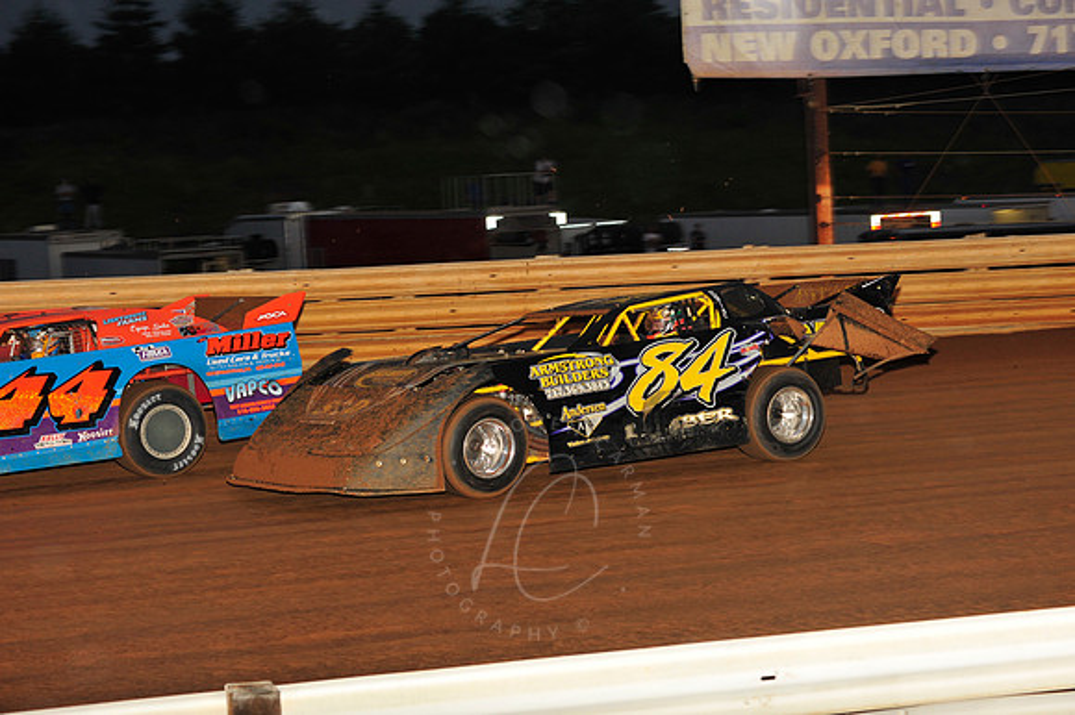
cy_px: 358
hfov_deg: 20.4
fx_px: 2984
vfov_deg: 13.7
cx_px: 538
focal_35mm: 100
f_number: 6.3
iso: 800
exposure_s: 1/320
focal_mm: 100
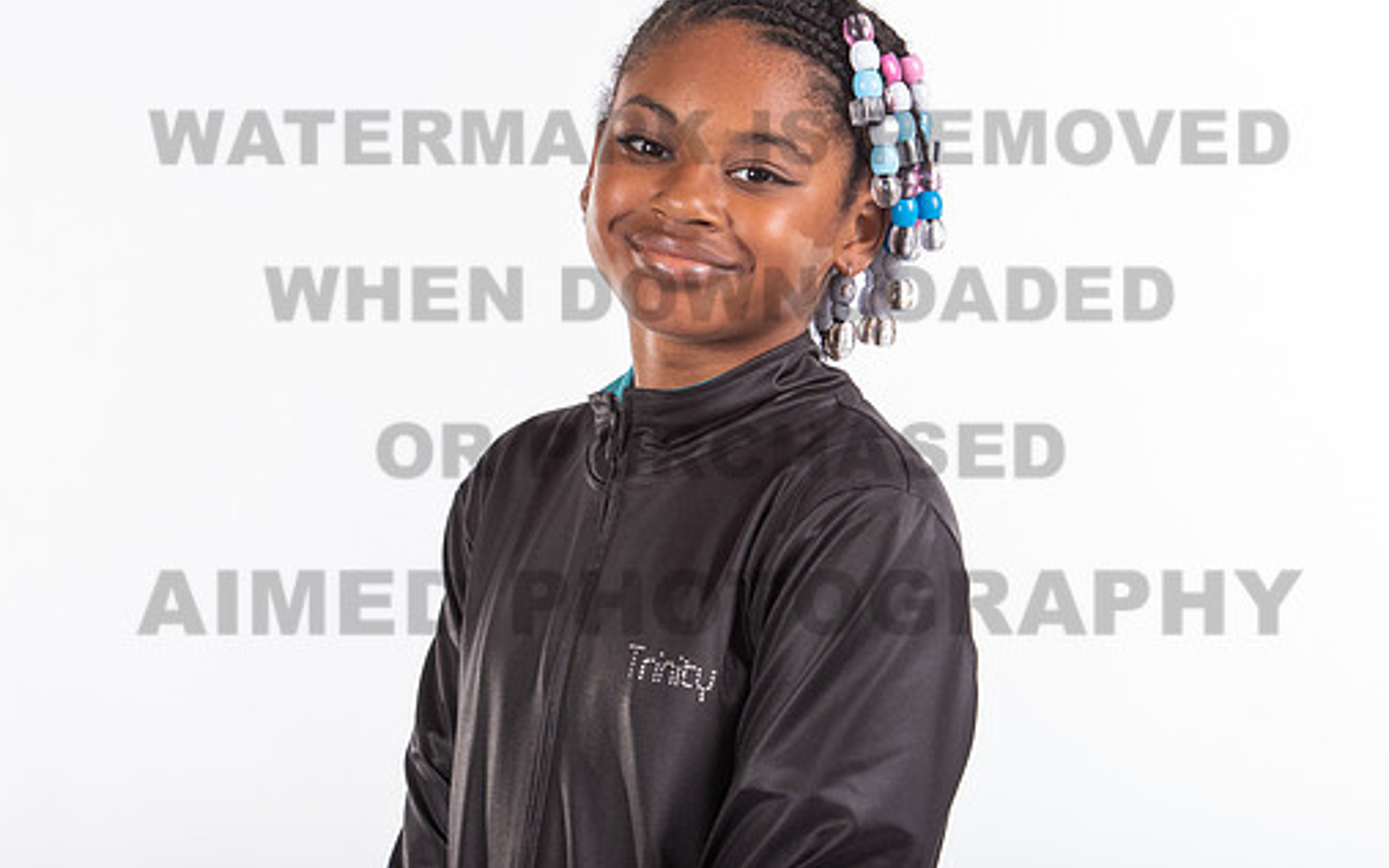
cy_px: 311
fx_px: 5111
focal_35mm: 135
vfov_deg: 9.7
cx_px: 700
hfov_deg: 15.5
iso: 500
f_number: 11
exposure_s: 1/200
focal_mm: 102
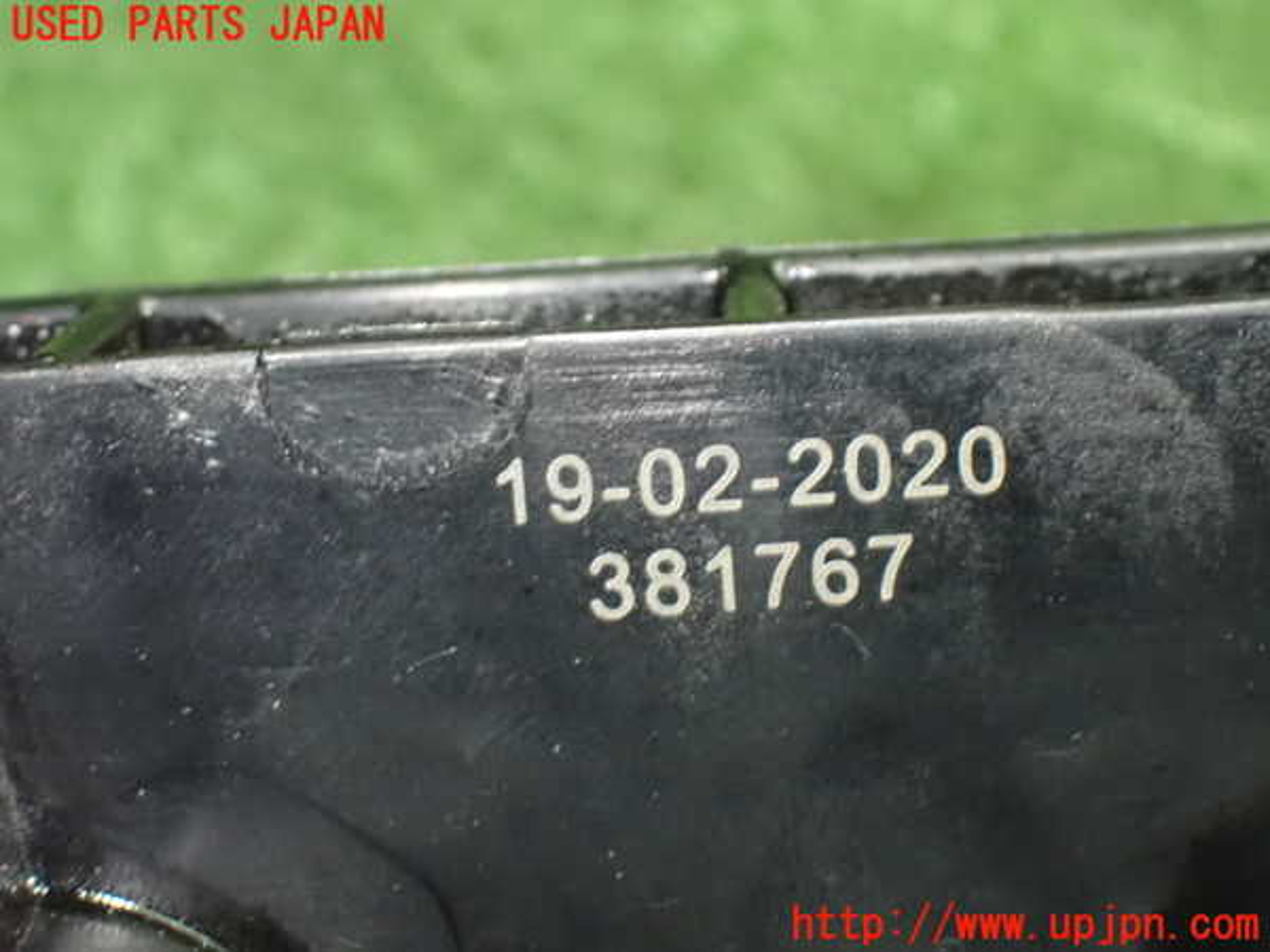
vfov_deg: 16.8
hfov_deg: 22.3
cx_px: 635
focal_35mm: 88
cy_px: 476
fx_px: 3229
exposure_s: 1/25
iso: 1600
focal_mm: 15.66
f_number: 4.5
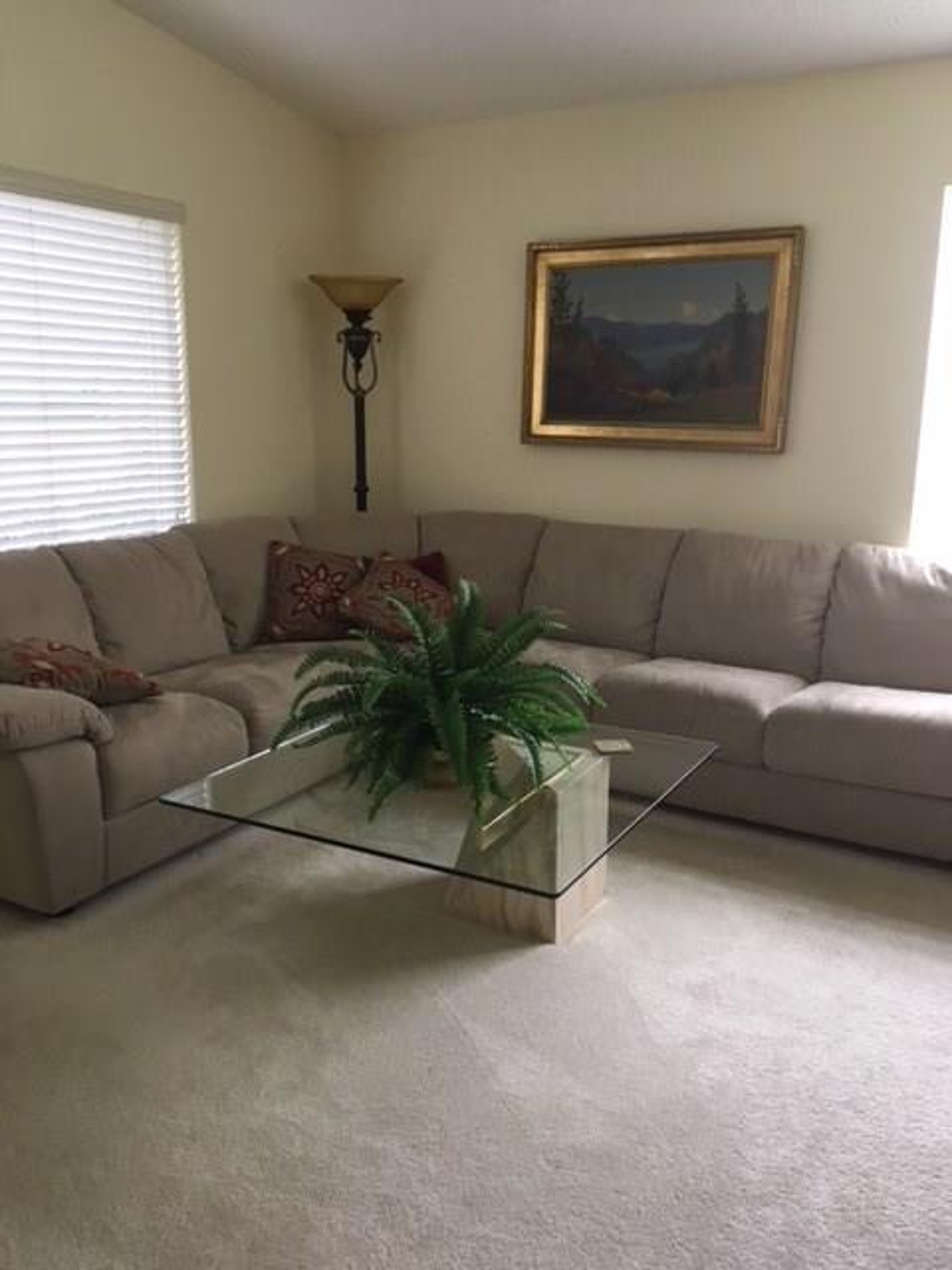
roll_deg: -0.2
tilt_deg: -15.8
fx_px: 1063
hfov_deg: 48.2
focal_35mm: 29
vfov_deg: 61.7
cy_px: 635
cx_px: 476
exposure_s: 1/30
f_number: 2.2
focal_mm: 4.15
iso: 64
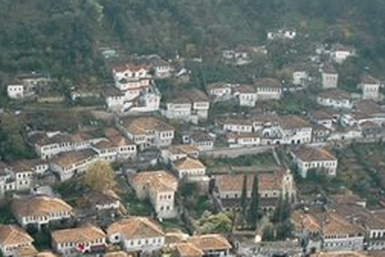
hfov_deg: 22.8
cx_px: 160
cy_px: 126
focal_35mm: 89
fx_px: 954
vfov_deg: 15.3
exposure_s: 1/160
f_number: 6.3
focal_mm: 25
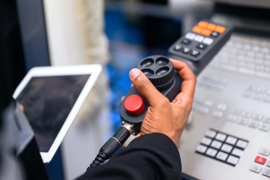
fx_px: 382
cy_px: 89
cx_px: 134
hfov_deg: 38.9
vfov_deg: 26.5
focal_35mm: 51
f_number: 1.8
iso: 1000
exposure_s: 1/320
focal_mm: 50
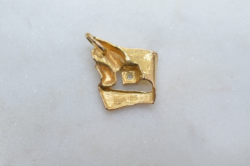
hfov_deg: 33.5
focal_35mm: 60
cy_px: 83
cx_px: 125
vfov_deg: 22.5
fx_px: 416
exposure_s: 1/125
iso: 1000
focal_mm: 40
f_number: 9
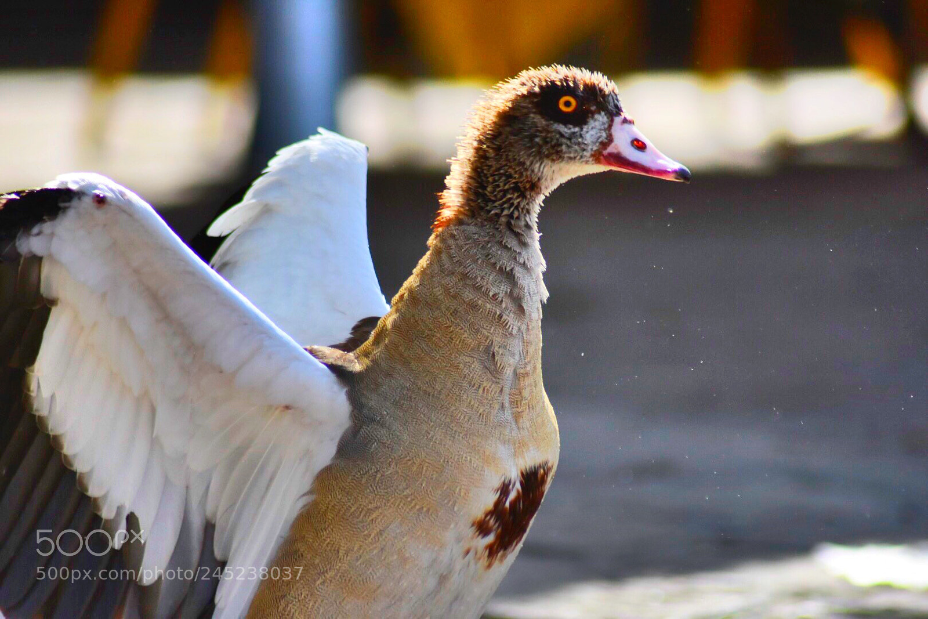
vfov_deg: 3.1
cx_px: 464
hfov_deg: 4.6
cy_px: 310
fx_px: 11600
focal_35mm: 450
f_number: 5.6
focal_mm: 300
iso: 800
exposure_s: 1/2000
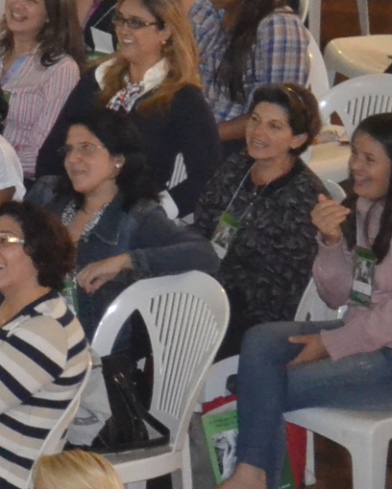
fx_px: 5078
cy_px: -70
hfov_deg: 4.3
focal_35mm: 350
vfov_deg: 5.5
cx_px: -632
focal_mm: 55
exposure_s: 1/60
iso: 3200
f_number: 5.6
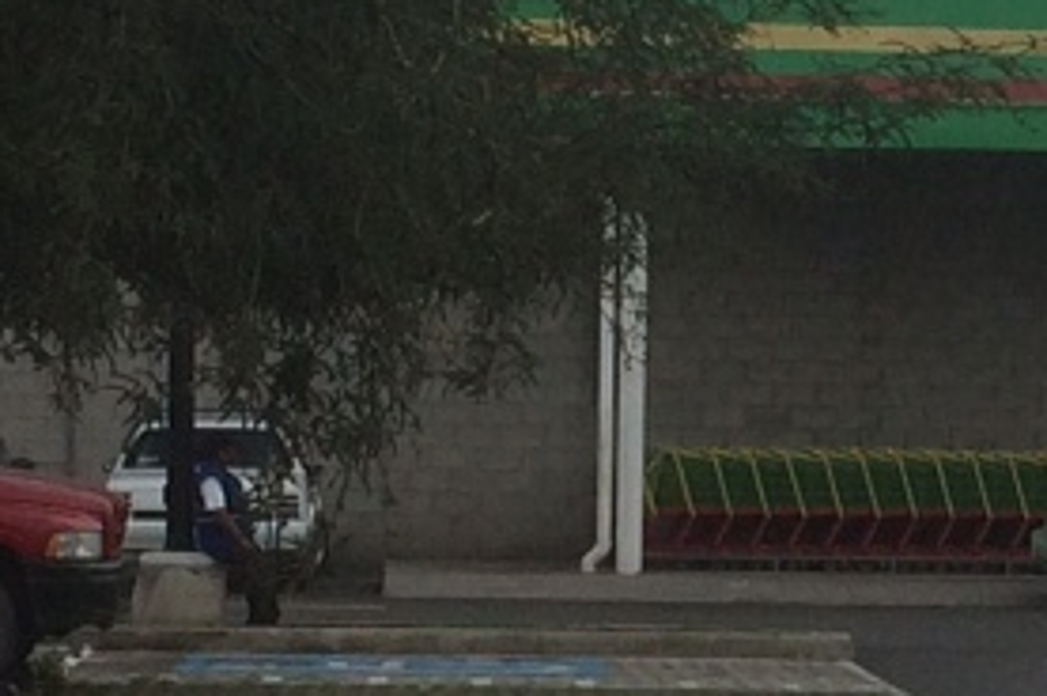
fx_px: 5171
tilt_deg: -2.1
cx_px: 839
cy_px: 401
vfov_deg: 7.7
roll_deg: -0.3
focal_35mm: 178
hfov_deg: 11.5
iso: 32
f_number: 2.2
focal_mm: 4.15
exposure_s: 1/3165
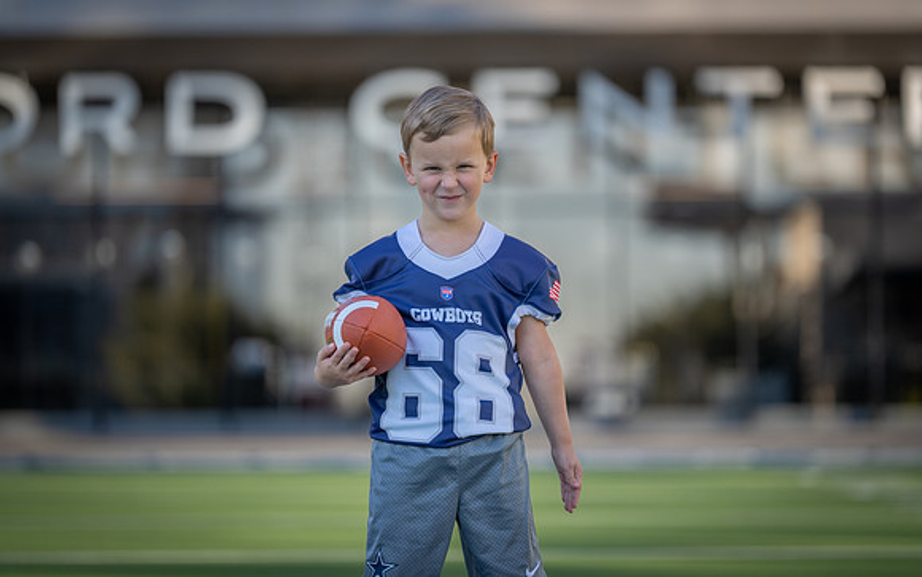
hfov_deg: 11.8
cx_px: 468
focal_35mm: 177
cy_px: 265
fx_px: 4448
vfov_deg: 7.4
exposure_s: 1/640
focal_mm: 171
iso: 125
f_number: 2.8
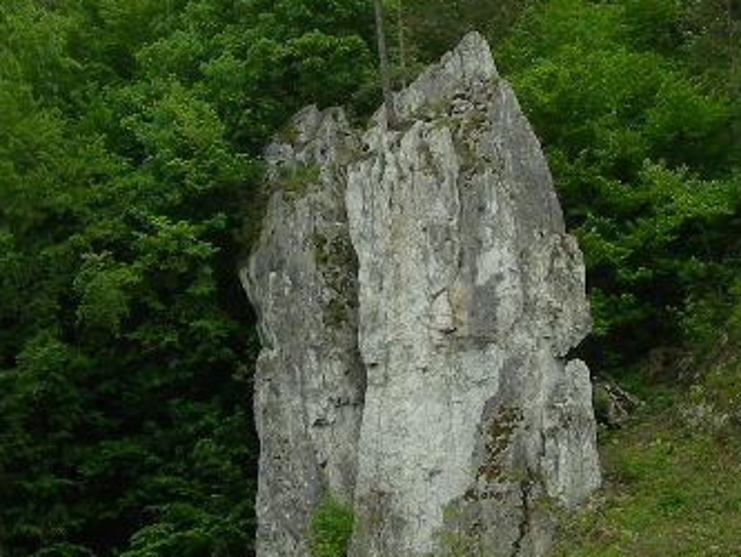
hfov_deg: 15.6
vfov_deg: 11.8
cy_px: 323
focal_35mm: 126
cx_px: 407
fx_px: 2698
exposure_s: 1/257
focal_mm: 8.5
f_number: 4.9
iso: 50
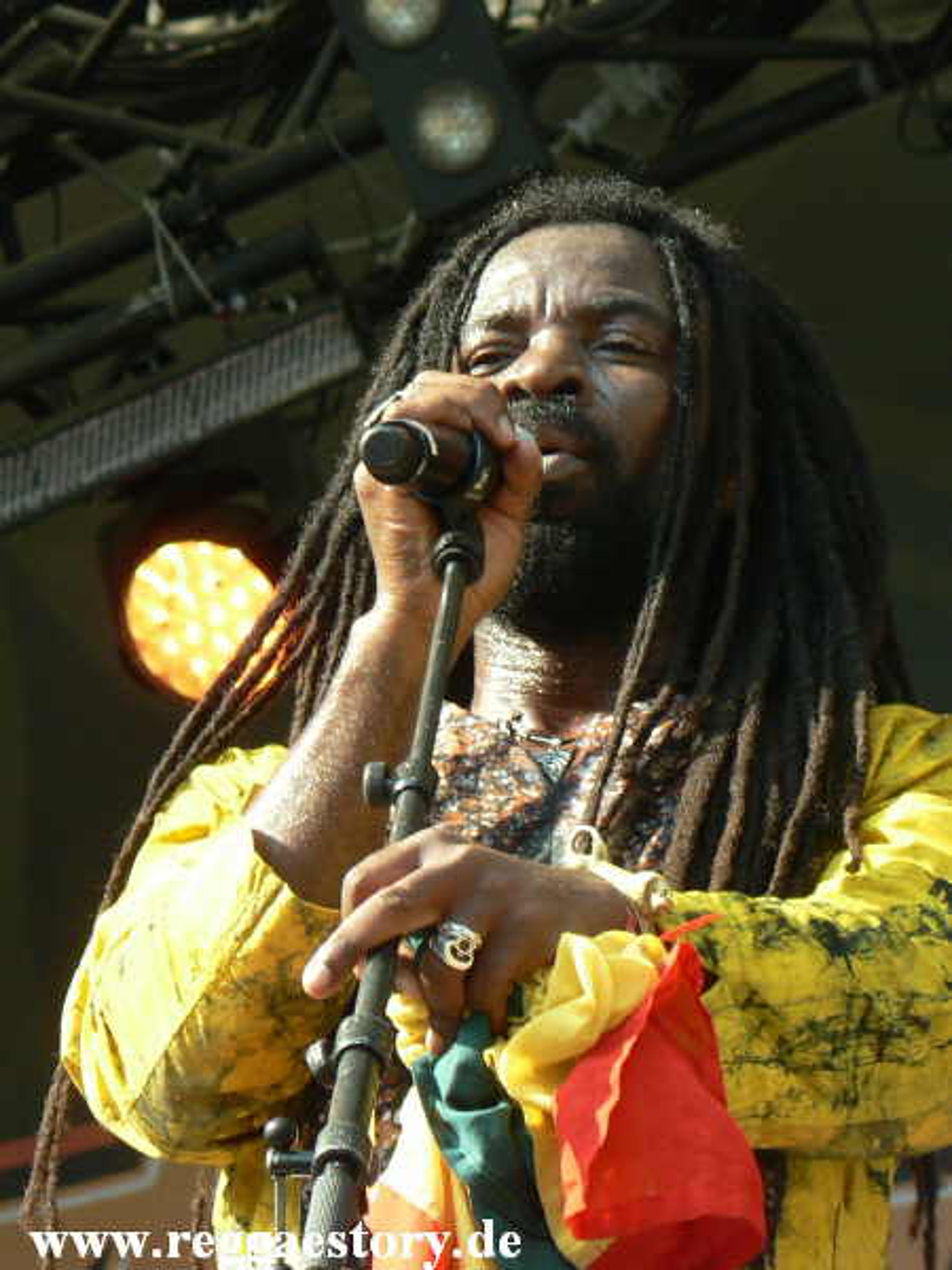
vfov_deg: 9.2
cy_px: 635
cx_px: 476
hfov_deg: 6.9
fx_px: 7920
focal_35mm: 216
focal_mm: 37.1
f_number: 3.6
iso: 64
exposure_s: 1/100
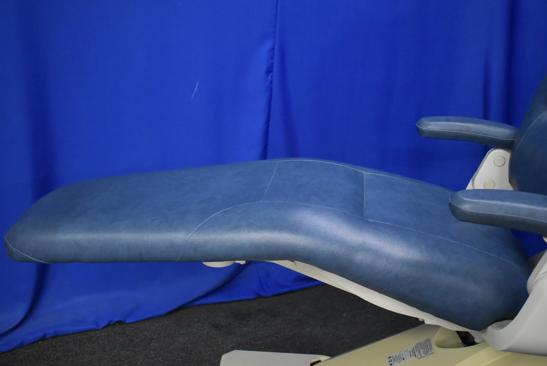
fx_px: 593
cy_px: 183
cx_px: 274
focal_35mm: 39
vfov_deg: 34.3
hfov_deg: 49.5
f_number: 4
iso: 2800
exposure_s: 1/125
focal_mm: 26
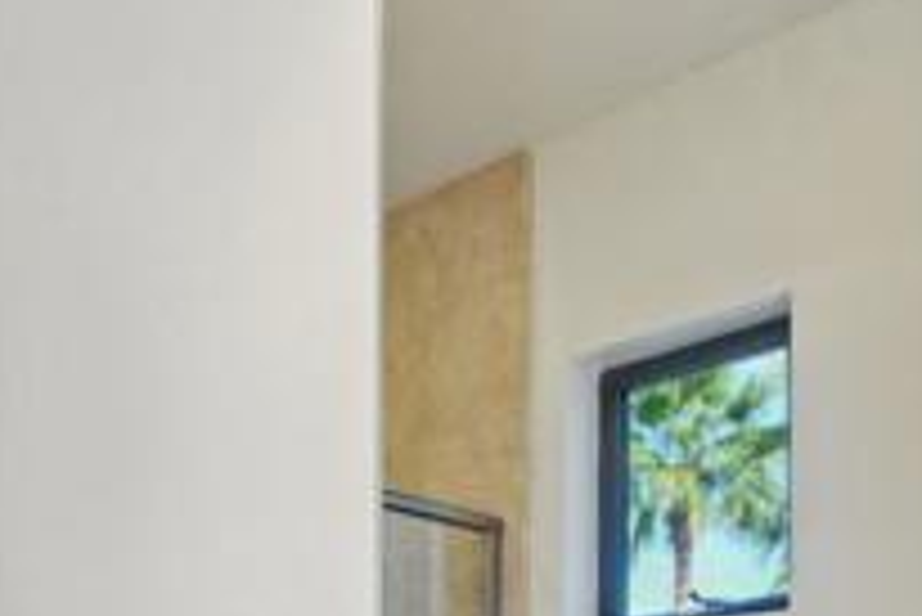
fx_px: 1281
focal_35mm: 50
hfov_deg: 35.2
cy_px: 866
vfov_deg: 23.0
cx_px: -31
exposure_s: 1/10
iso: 400
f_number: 8
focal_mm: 16
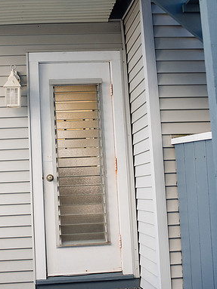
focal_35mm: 51
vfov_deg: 37.5
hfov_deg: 28.3
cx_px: 67
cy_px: 145
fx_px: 427
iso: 640
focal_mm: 35
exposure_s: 1/1250
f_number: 2.8
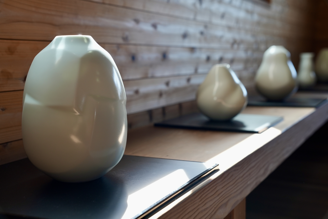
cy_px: 110
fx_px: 456
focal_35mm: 50
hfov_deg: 39.6
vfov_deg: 27.0
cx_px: 164
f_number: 4
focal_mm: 50
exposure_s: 1/160
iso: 500
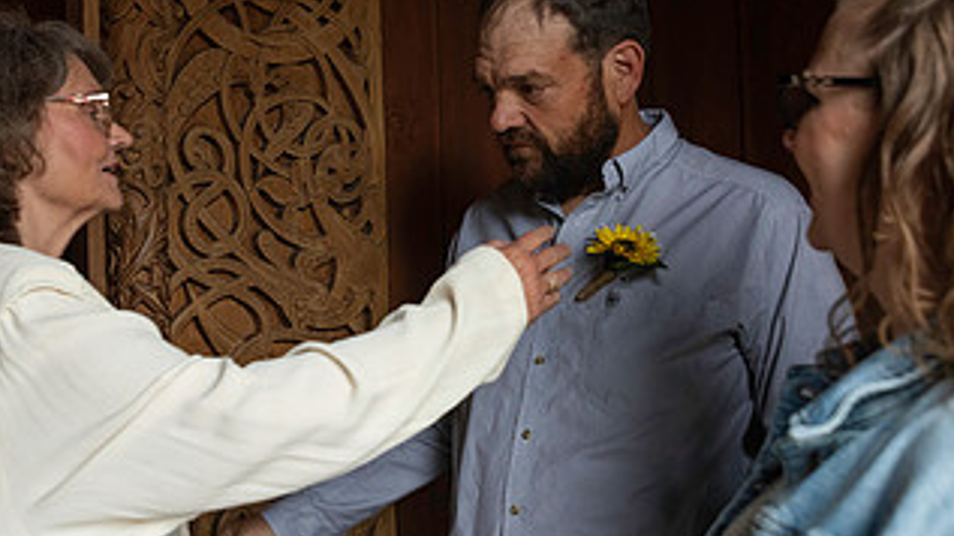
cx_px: 325
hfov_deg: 44.0
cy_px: 321
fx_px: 1163
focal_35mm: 46
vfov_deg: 25.9
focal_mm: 24
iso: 800
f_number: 4
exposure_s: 1/125
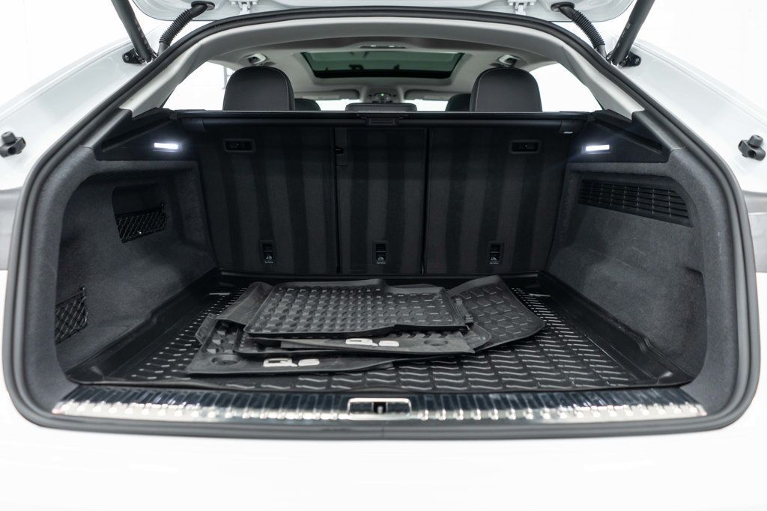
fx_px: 597
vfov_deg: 46.4
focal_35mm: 28
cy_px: 256
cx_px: 384
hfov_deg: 65.5
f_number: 3.2
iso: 800
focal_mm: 28
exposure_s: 1/50
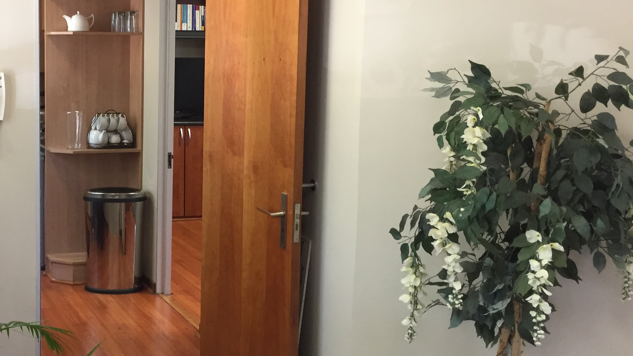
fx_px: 856
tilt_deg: -4.9
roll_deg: -0.9
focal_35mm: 51
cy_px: 160
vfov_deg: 23.5
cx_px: 137
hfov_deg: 39.2
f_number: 2.2
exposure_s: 1/33
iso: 64
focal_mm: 4.15
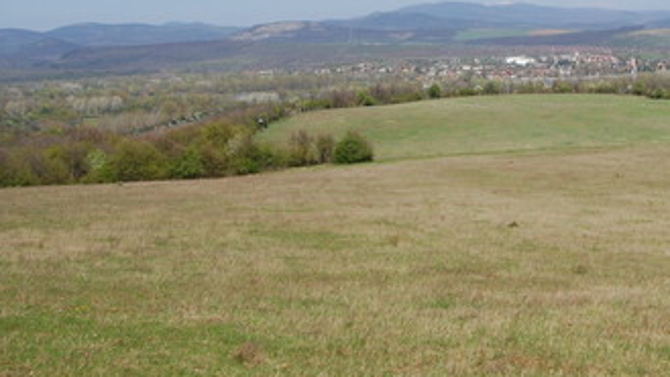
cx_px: 644
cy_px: 20
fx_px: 977
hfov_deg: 34.9
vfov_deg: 21.2
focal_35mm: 55
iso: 400
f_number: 11
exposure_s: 1/500
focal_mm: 18
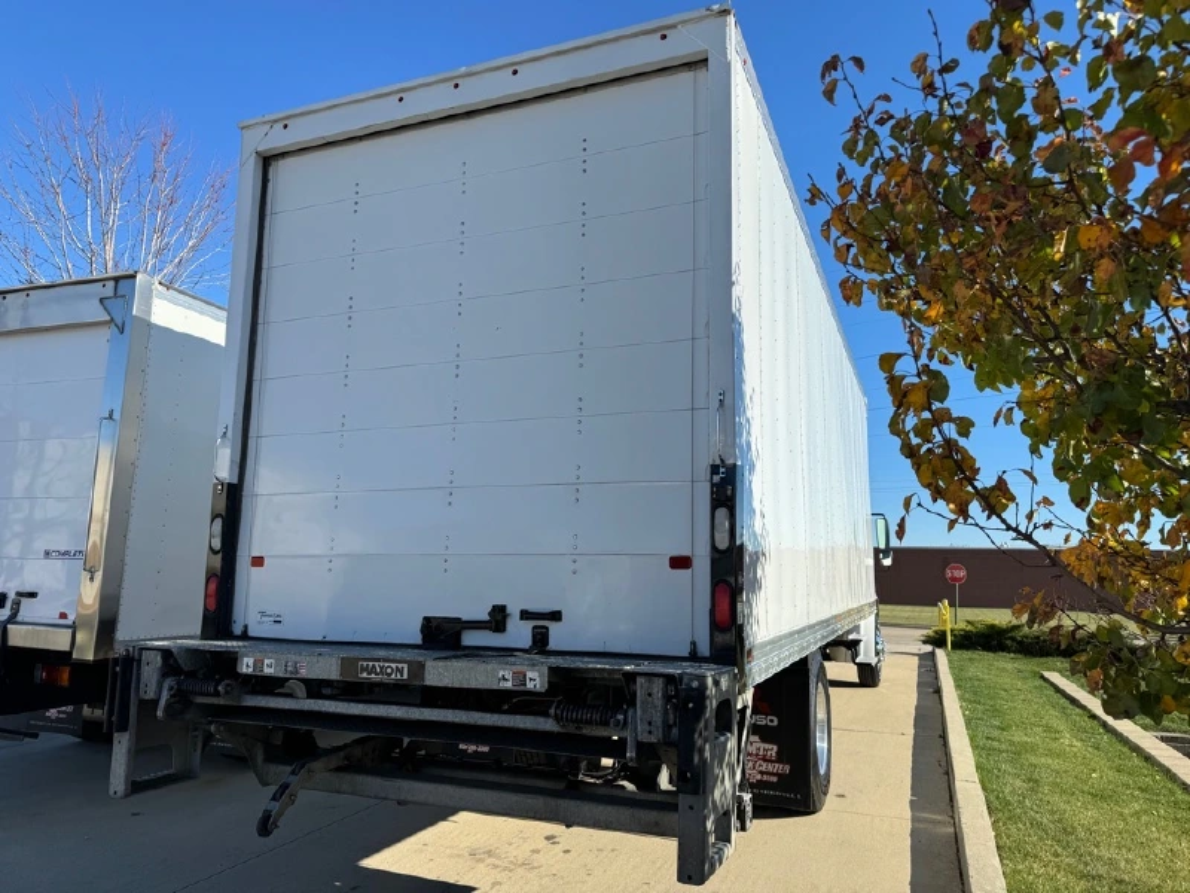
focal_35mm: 24
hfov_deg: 71.6
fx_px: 825
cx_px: 595
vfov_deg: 56.8
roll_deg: -1.6
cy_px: 446
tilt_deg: +7.9
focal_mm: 6.76
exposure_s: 1/3802
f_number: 1.78
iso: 80
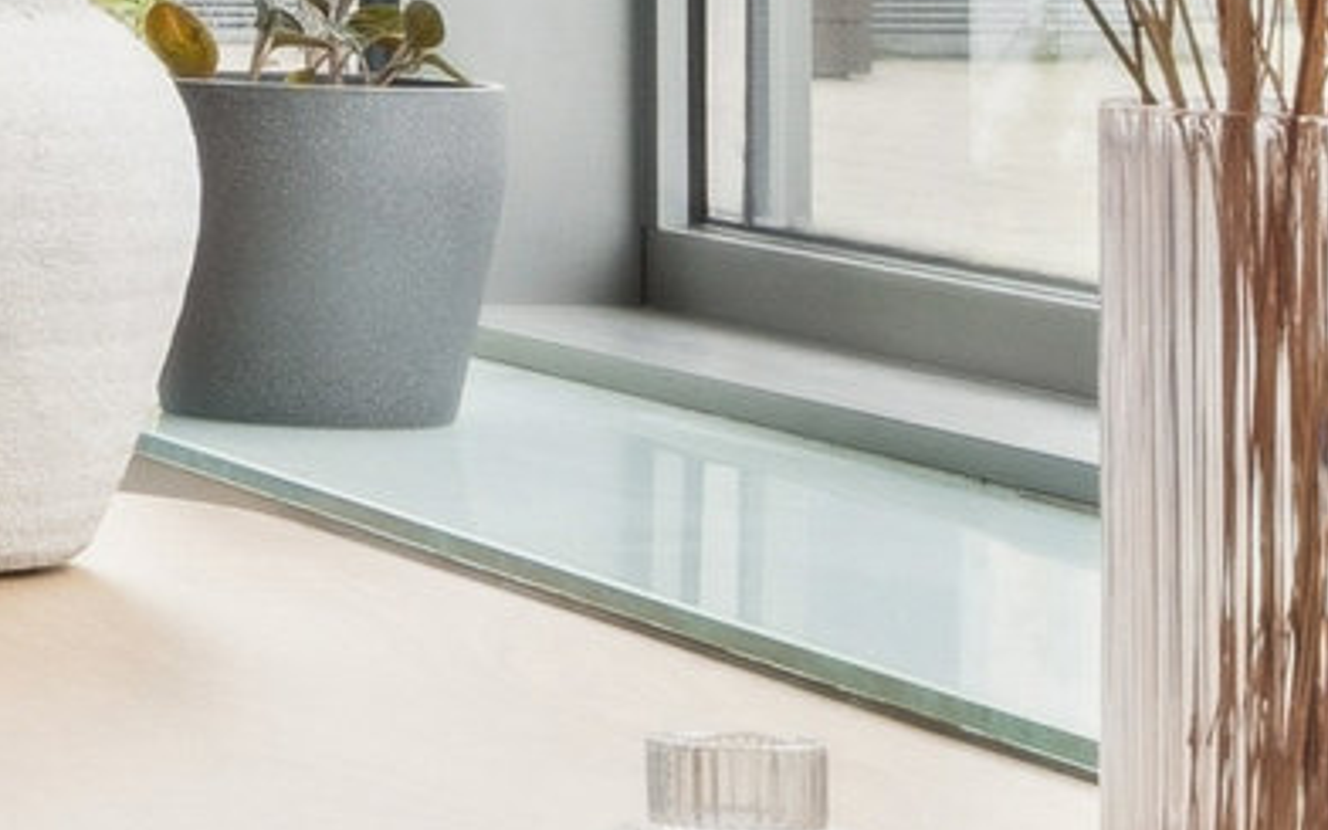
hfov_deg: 7.5
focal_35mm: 234
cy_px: -108
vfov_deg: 5.6
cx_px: -3140
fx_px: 8469
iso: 800
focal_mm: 30
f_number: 11
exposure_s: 1/13
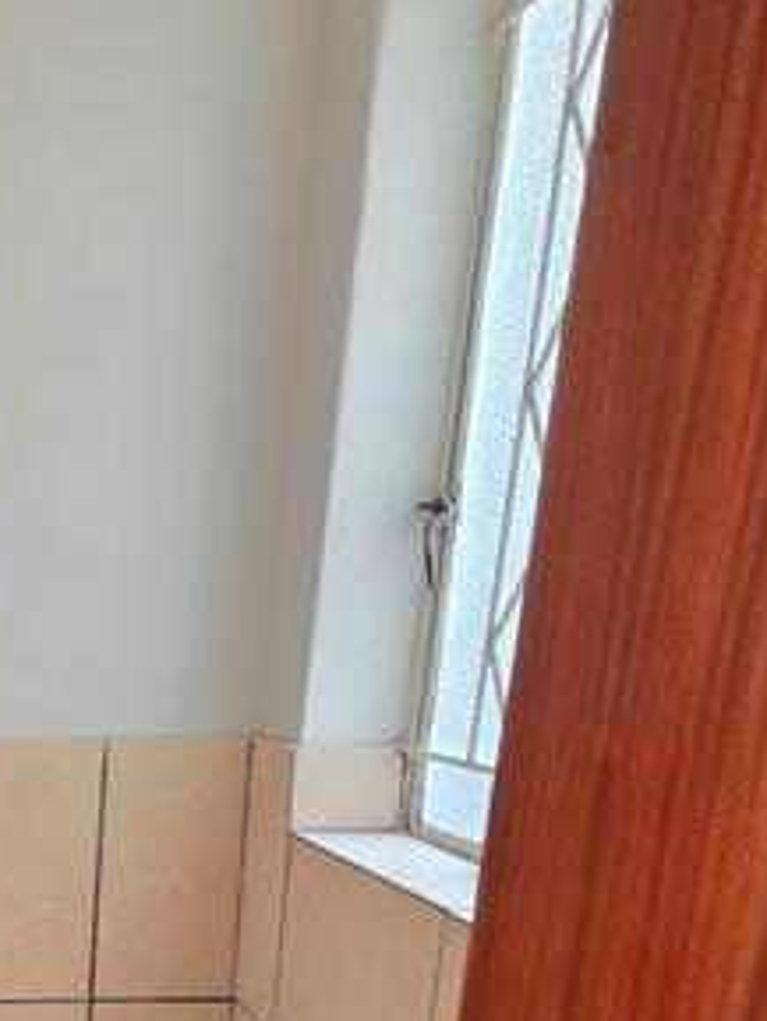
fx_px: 1063
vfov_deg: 45.6
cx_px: -170
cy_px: 950
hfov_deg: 32.3
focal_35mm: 36
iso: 250
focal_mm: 2.2
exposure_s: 1/50
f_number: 1.9
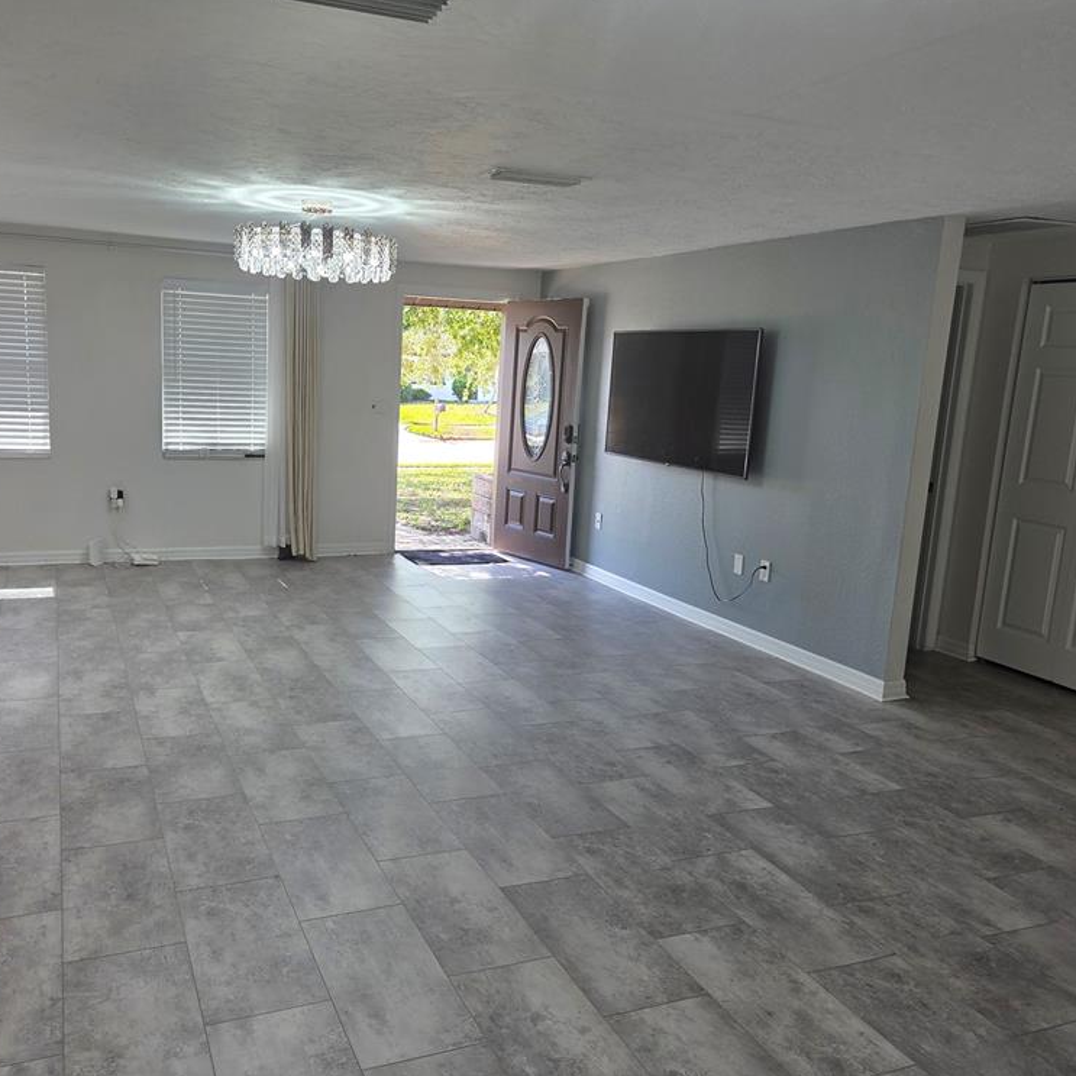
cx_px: 442
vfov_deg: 57.3
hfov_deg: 56.9
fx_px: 985
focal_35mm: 28
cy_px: 524
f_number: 1.8
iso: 40
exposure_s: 1/120
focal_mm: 5.4
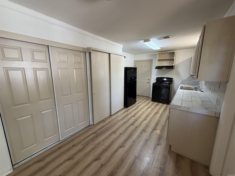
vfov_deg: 85.7
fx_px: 95
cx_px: 118
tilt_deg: -10.3
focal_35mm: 14
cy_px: 88
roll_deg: -0.3
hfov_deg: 102.1
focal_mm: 2.22
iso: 320
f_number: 2.2
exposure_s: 1/108
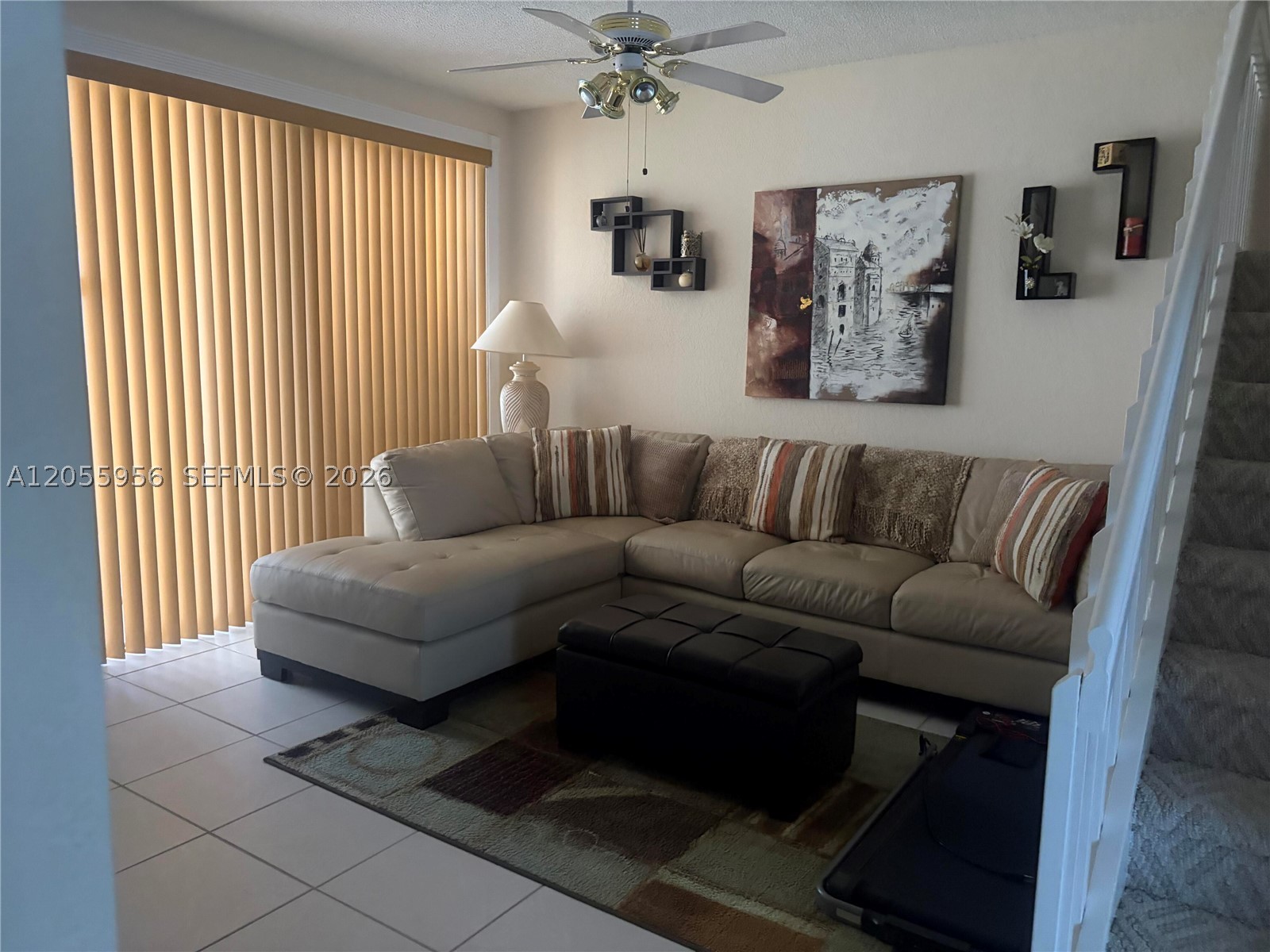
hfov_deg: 67.3
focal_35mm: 26
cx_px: 635
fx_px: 954
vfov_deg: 53.1
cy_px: 476
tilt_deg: -7.6
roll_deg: -0.8
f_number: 1.6
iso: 500
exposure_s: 1/30
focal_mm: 5.96
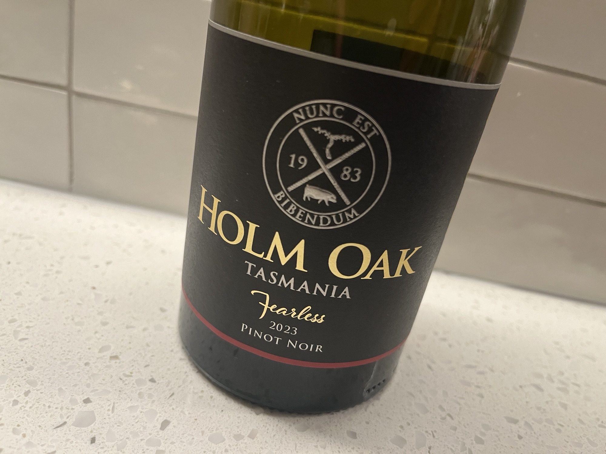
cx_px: 303
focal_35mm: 26
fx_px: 455
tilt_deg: -25.2
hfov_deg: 67.3
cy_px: 227
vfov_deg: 53.1
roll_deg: -12.2
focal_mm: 5.1
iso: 160
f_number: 1.6
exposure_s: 1/50
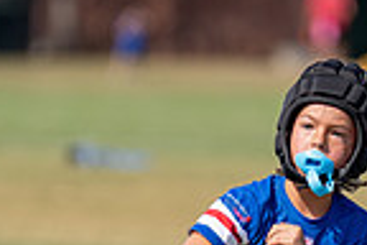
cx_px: 269
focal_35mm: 1113
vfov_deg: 1.2
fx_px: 11346
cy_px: 301
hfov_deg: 1.9
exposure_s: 1/1000
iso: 100
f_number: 2.8
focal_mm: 200
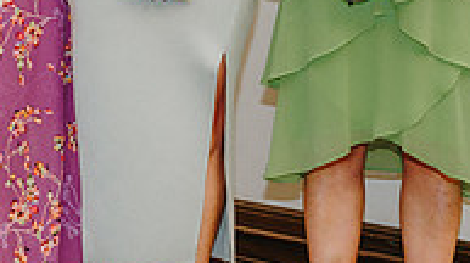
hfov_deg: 16.3
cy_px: -162
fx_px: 1643
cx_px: 271
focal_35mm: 132
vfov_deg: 8.9
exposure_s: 1/200
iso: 1000
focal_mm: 35
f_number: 2.2
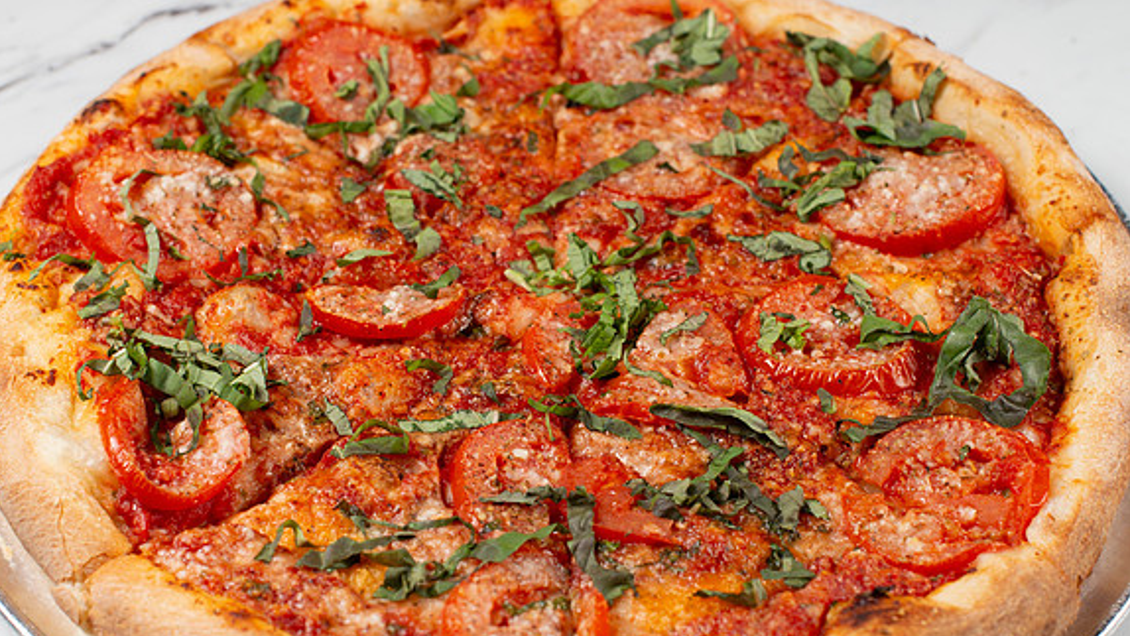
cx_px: 580
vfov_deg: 20.4
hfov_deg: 35.4
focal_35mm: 59
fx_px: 1768
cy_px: 365
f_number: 6.3
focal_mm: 50
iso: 200
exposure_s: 1/125
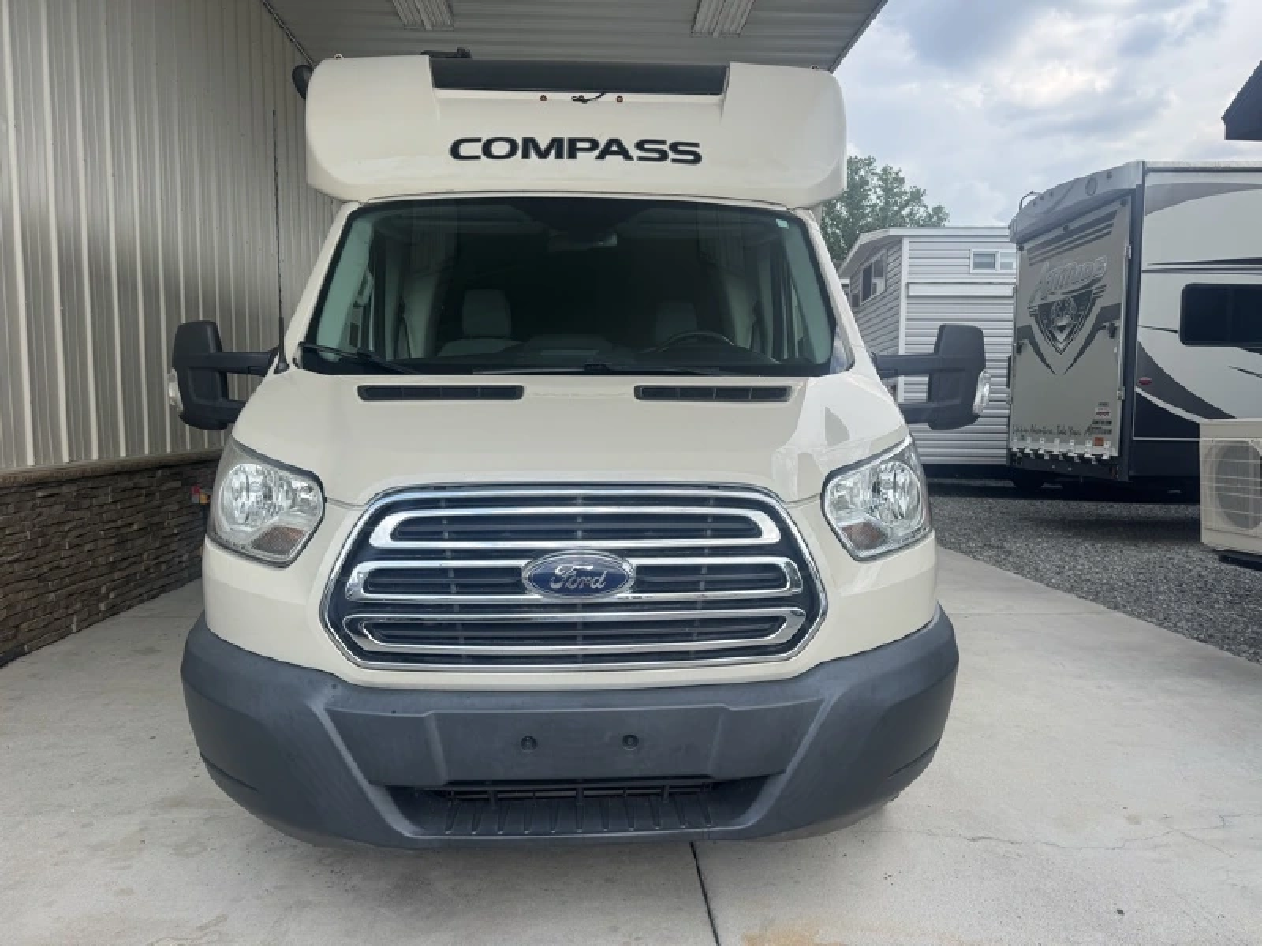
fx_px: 875
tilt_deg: -3.7
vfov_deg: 56.8
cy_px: 473
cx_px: 631
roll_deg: +0.6
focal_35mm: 24
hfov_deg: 71.6
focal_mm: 6.76
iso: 80
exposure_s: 1/1597
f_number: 1.78
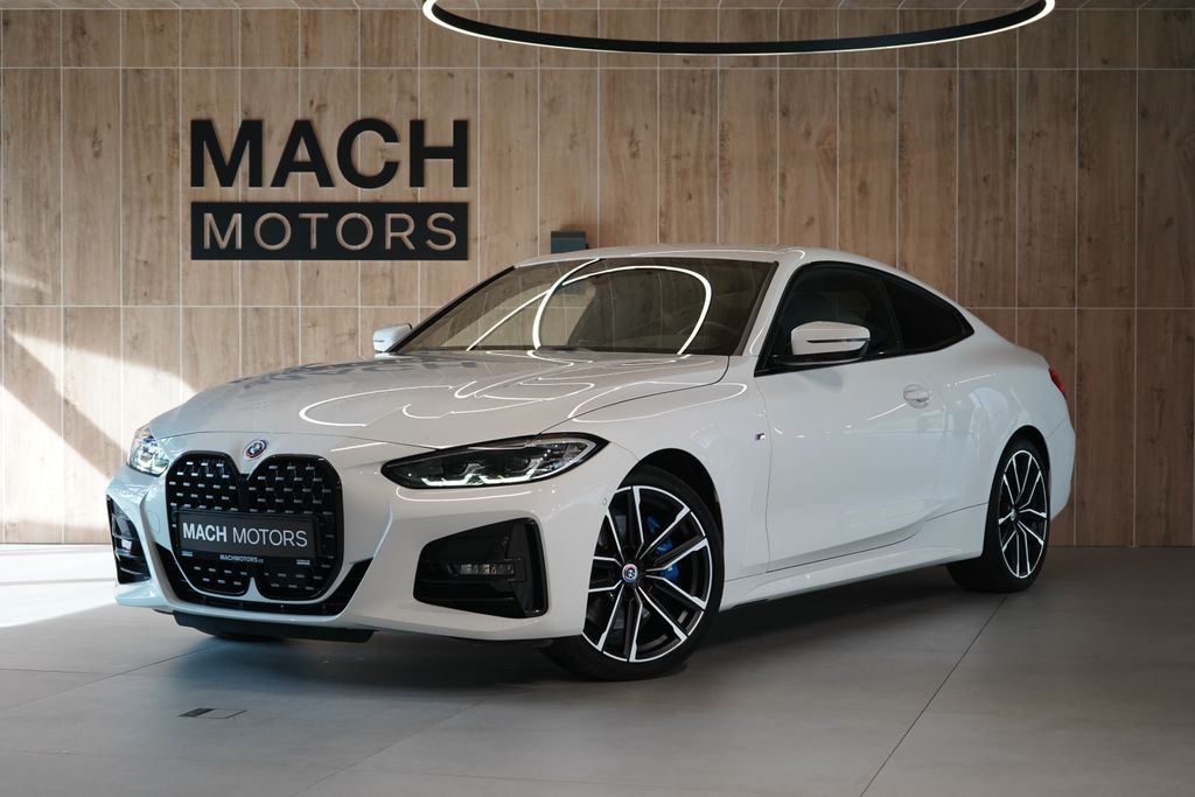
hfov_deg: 31.9
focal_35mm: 63
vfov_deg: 21.6
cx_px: 598
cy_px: 398
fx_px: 2091
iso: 1600
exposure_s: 1/160
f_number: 5.6
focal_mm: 63
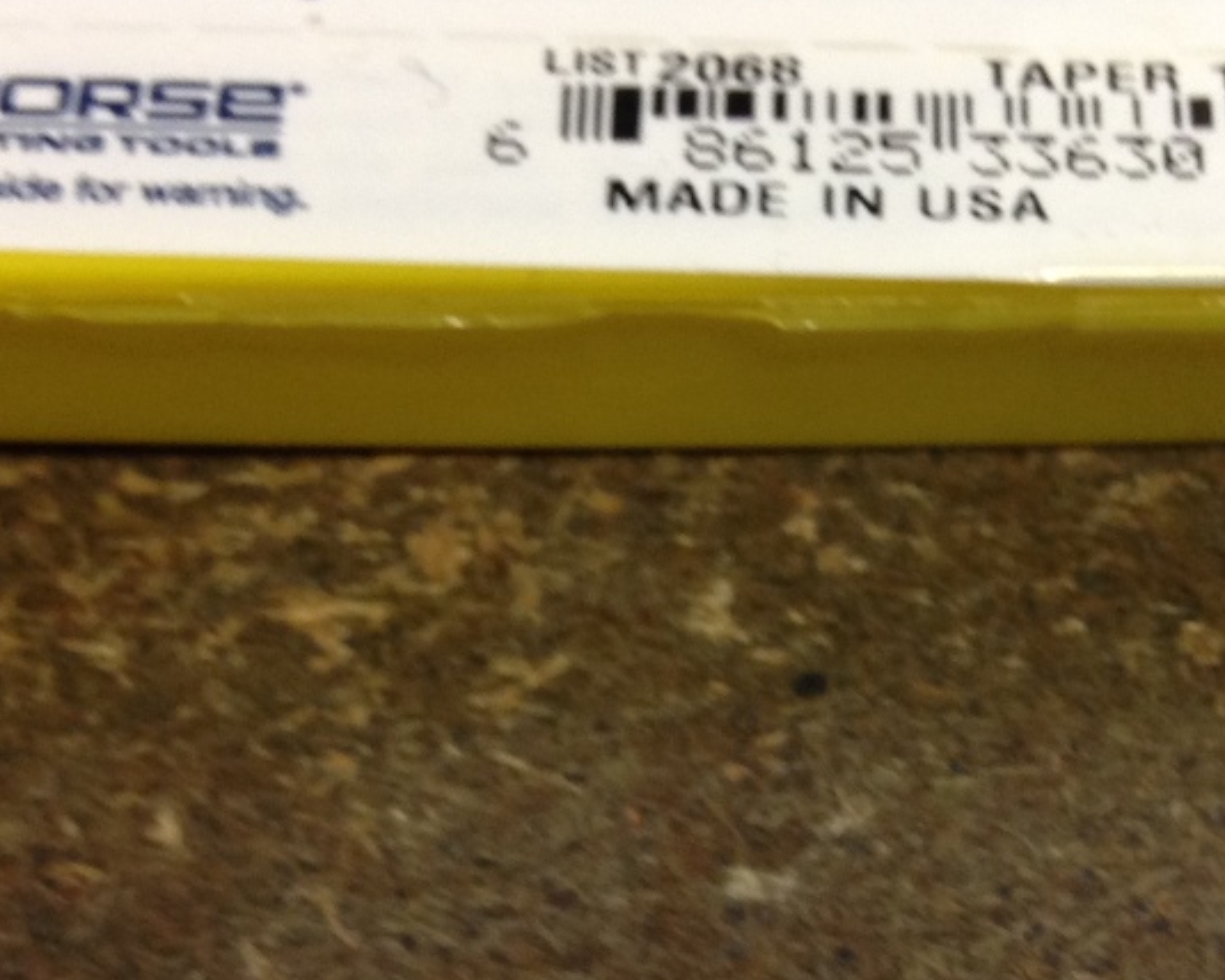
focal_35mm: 77
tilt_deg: -55.1
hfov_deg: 24.6
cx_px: 836
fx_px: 2792
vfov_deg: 19.3
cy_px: 998
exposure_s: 1/20
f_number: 2.4
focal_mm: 4.12
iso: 125
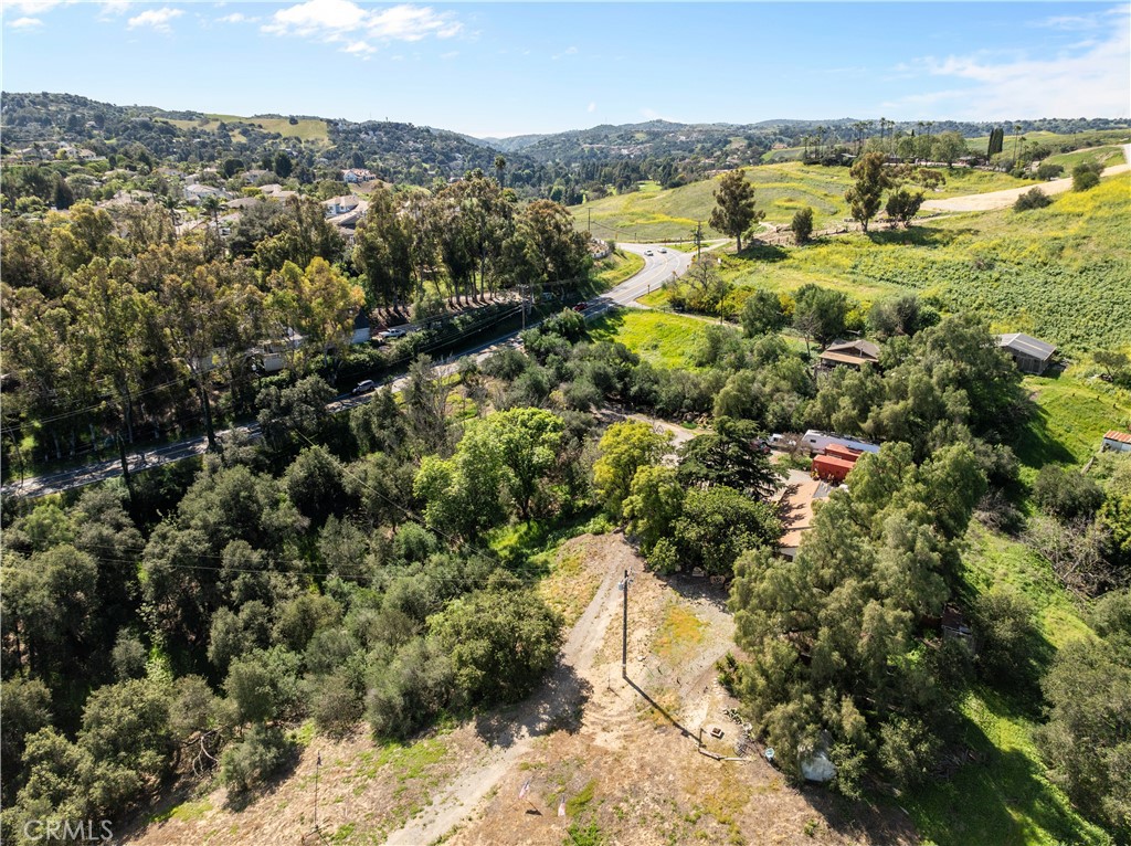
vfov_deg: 56.7
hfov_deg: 71.6
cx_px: 566
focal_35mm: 24
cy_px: 423
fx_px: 783
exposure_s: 1/2500
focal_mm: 12.29
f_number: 2.8
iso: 170
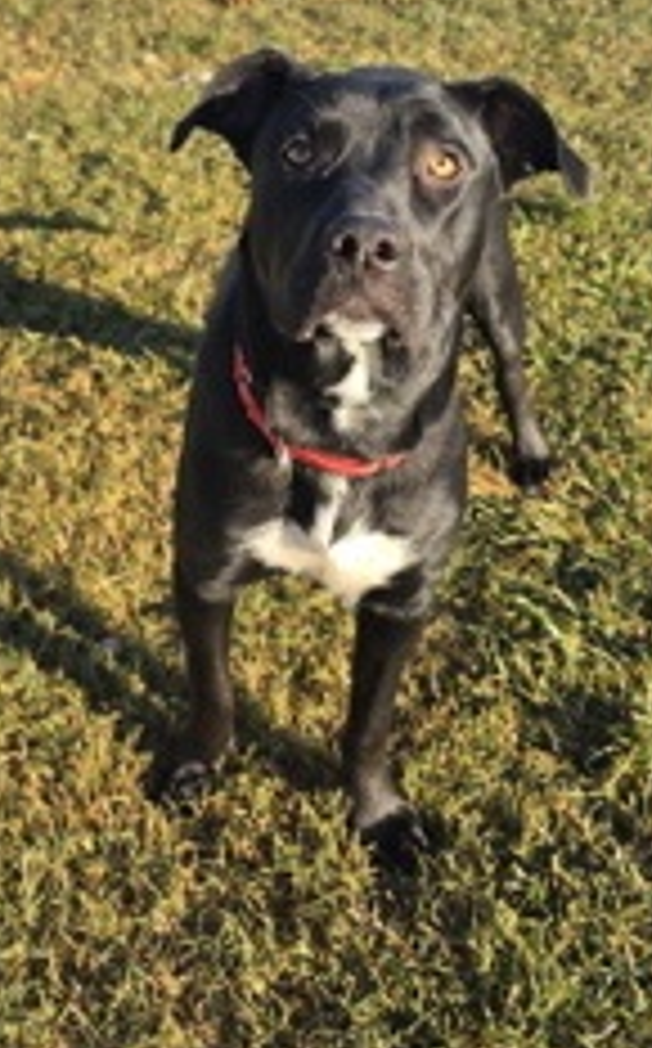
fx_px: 1255
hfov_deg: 29.1
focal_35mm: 44
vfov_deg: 44.1
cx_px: 339
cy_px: 288
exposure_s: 1/1606
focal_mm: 6.3
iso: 80
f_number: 1.7
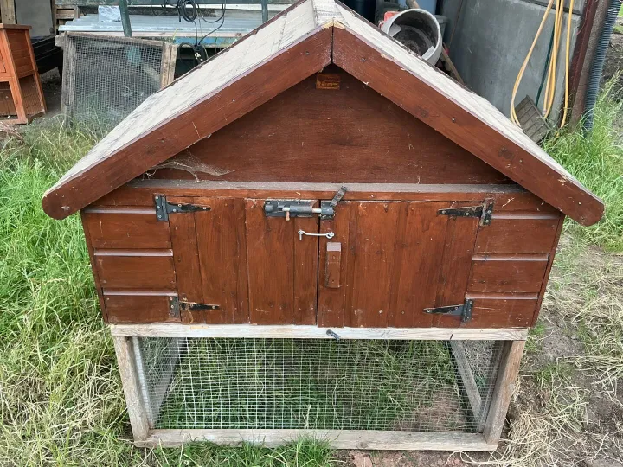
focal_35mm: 29
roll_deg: +0.4
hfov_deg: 61.7
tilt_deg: -29.0
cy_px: 234
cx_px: 312
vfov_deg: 48.2
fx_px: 522
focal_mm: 3
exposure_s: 1/131
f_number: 1.8
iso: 16
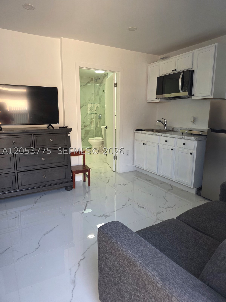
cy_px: 151
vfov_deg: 73.9
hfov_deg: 58.9
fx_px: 200
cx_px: 113
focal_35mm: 23
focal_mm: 6.3
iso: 160
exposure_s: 1/120
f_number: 1.7
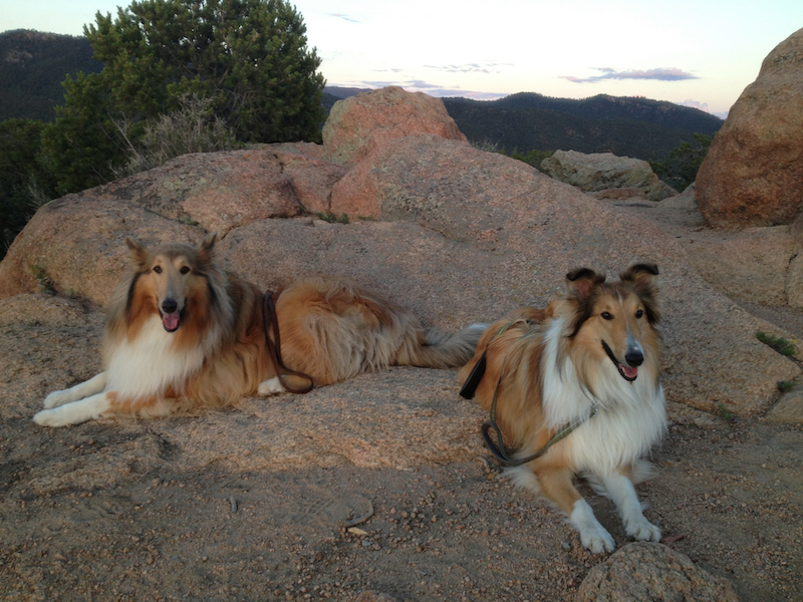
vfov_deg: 40.7
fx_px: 812
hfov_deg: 52.6
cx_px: 402
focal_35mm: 35
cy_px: 301
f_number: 2.4
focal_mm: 4.28
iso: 64
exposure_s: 1/60
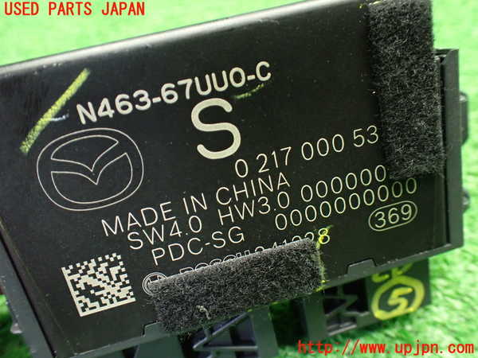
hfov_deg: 60.0
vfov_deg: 46.8
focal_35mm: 30
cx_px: 239
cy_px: 179
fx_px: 414
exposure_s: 1/30
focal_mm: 5.4
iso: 800
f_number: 2.3
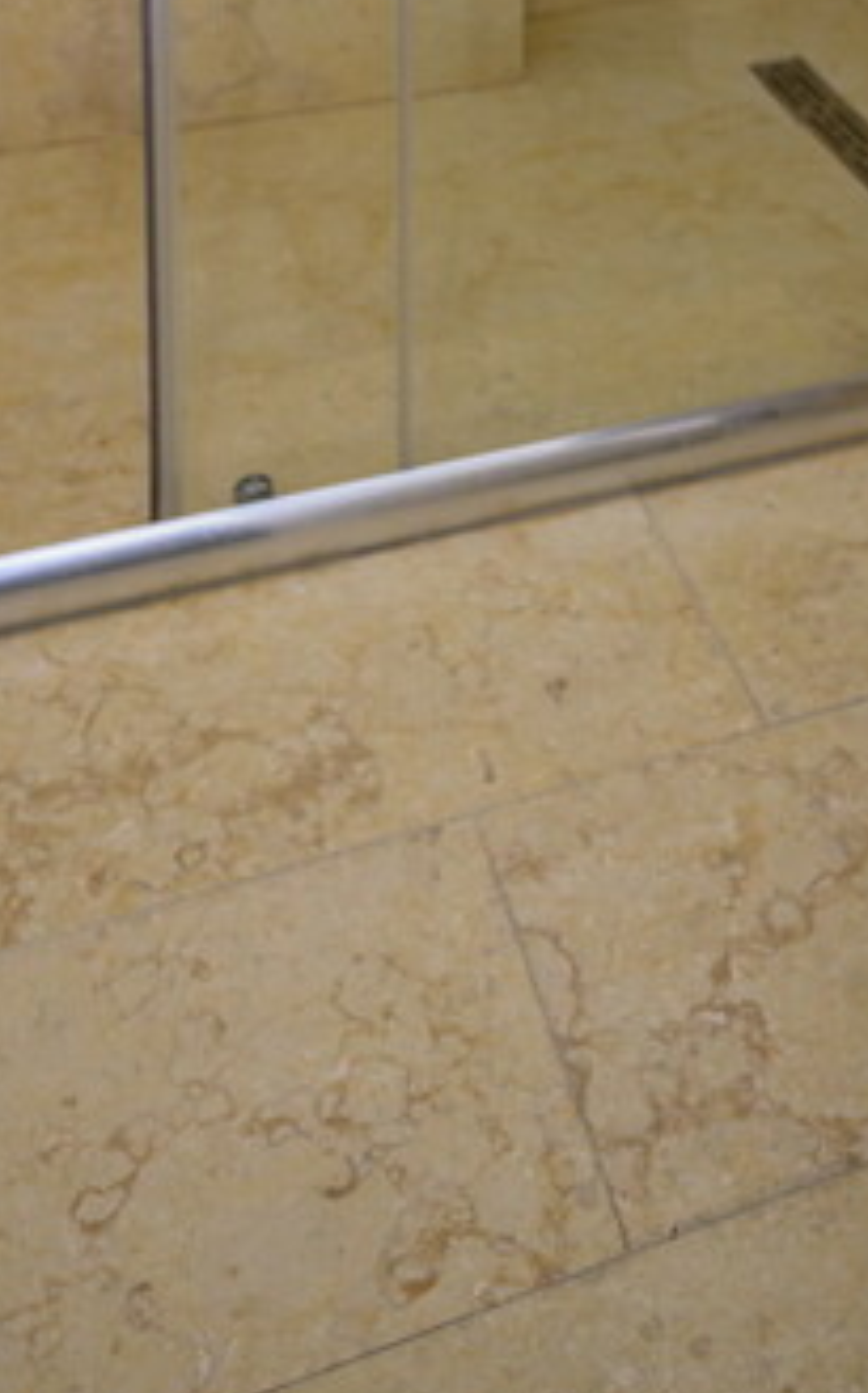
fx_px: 2048
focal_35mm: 54
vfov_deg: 27.4
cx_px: 735
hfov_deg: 23.5
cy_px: -644
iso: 640
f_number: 4
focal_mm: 17
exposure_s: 1/250
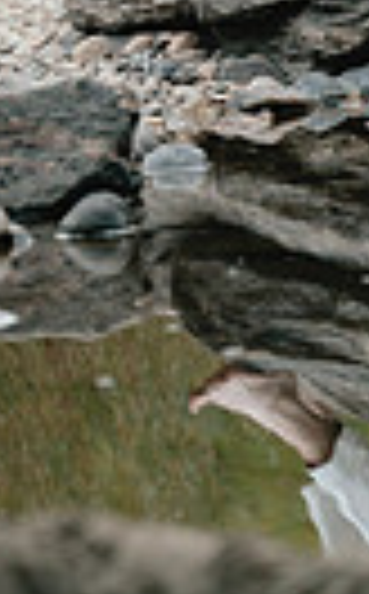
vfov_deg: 4.2
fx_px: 7983
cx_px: 468
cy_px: -266
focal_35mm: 494
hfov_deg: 2.6
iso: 1000
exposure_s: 1/200
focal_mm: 142
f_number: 3.5
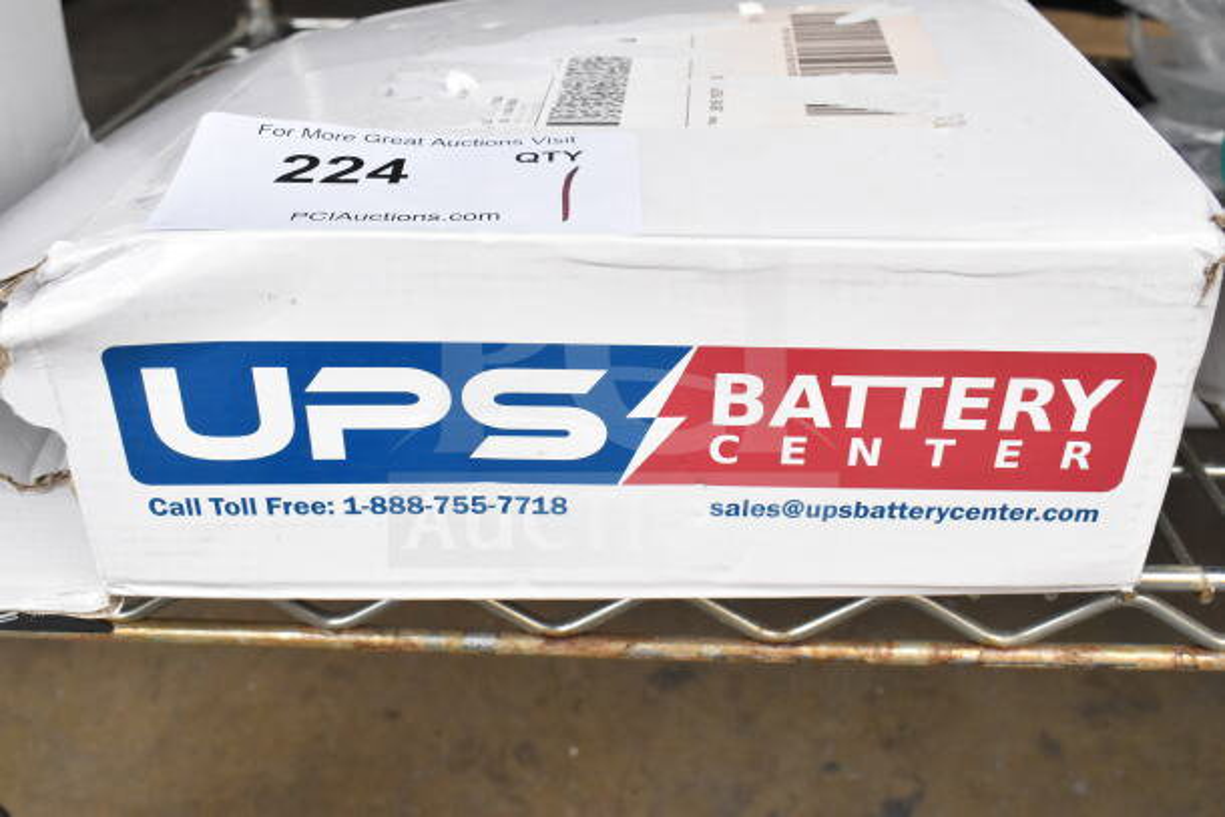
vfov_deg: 36.9
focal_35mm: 36
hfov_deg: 53.1
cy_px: 408
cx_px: 612
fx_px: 1225
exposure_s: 1/250
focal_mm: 24
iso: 1600
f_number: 9
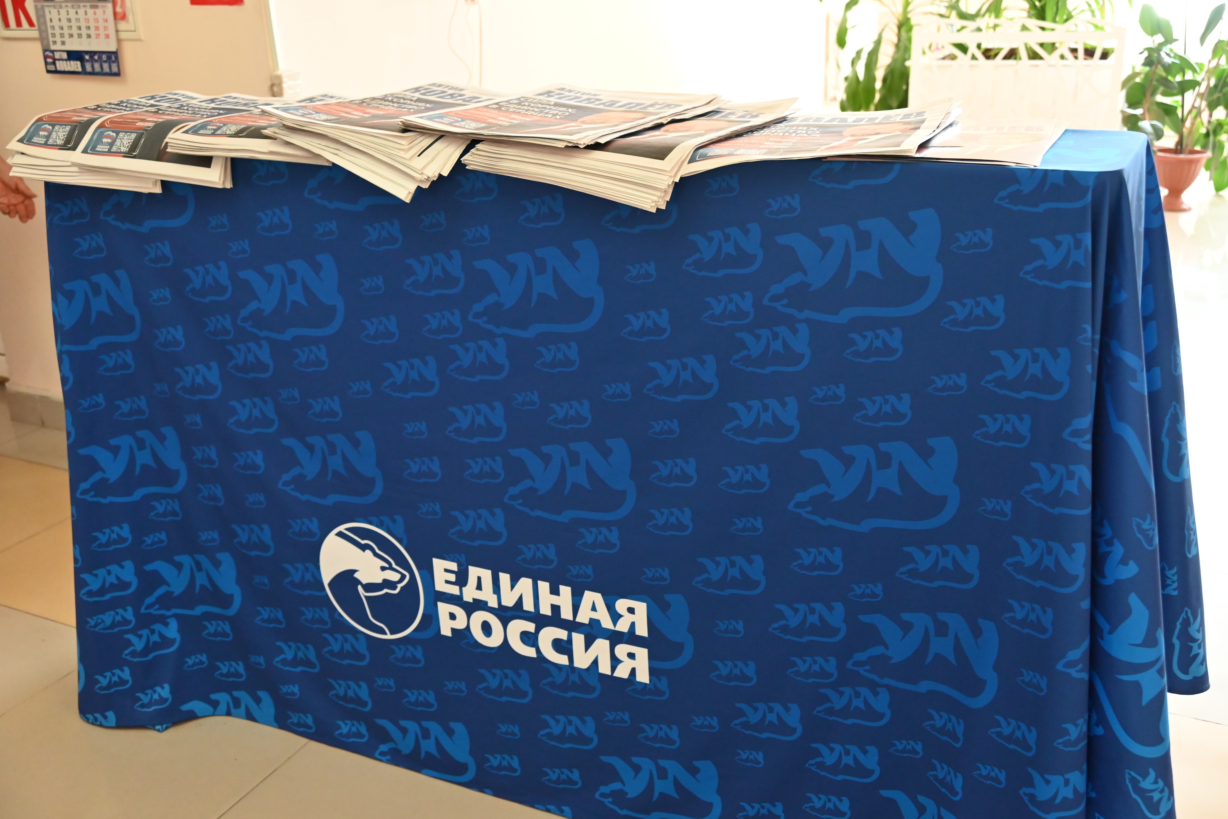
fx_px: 1228
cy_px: 410
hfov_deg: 53.1
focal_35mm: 36
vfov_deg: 36.9
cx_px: 614
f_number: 4.8
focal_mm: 36
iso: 5000
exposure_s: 1/60
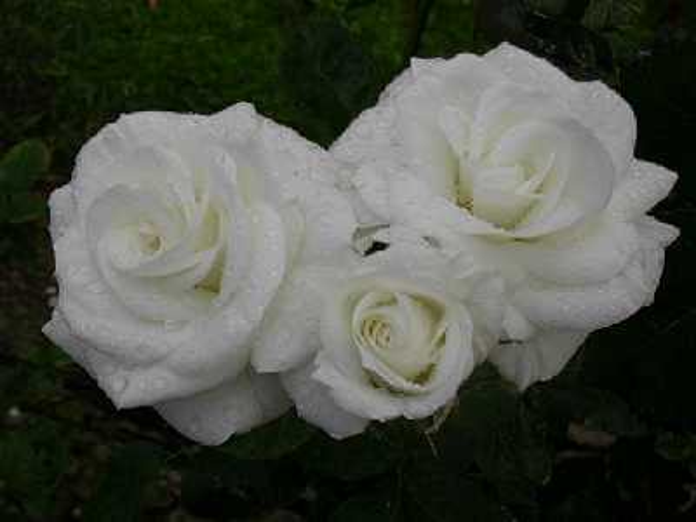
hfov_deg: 32.2
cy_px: 261
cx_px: 348
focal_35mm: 60
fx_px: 1206
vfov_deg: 24.4
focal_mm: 9
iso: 70
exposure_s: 1/497
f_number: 3.4
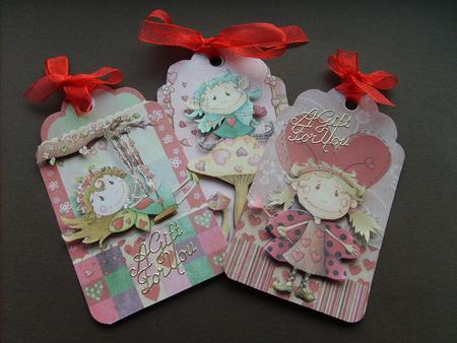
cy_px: 172
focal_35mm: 35
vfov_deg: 40.7
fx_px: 462
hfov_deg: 52.6
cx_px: 228
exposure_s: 1/125
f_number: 2.8
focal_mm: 5.8
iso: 50
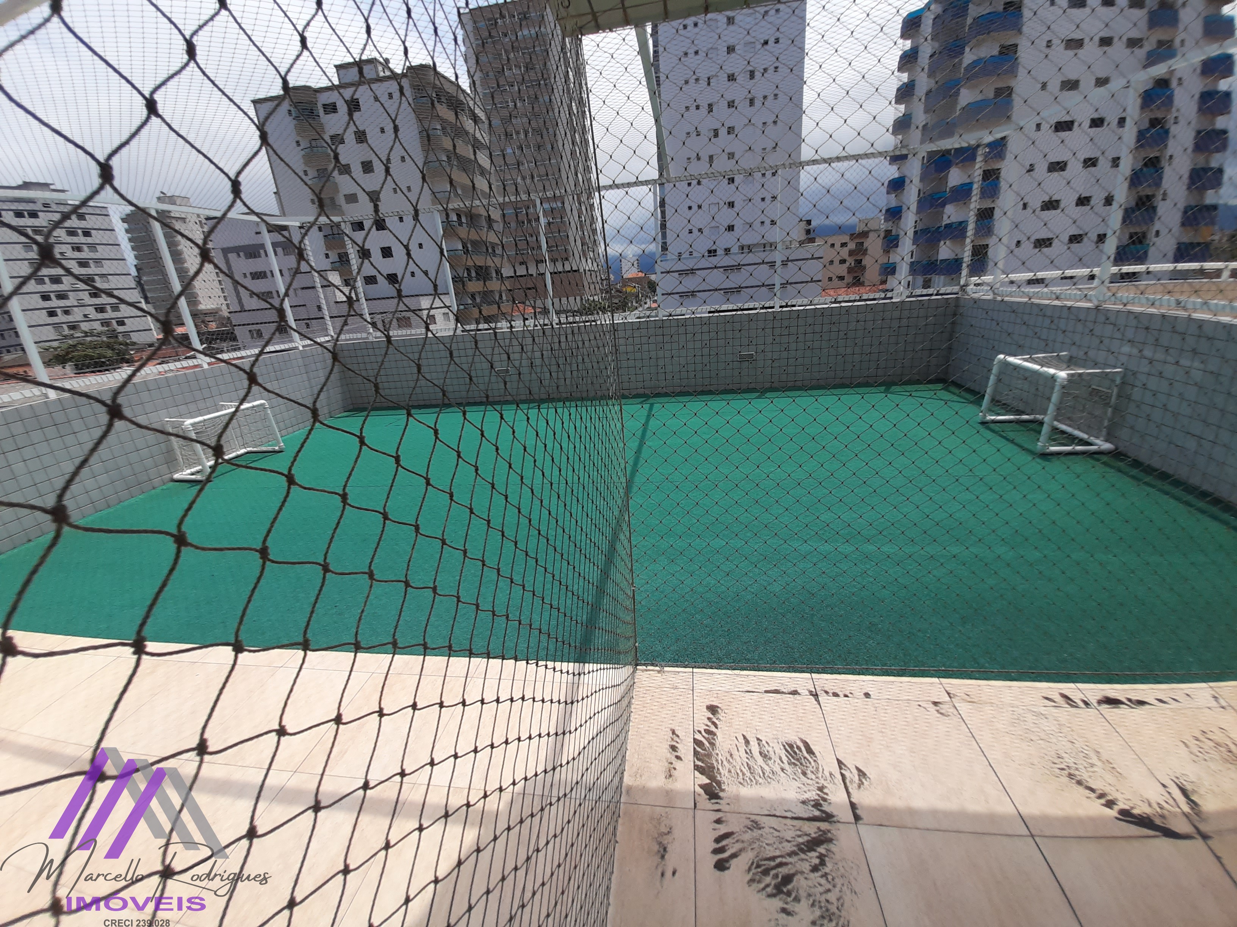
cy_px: 464
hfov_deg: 106.2
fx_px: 465
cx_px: 618
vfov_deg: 89.9
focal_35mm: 13
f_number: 2.2
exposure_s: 1/1490
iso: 40
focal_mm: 1.42
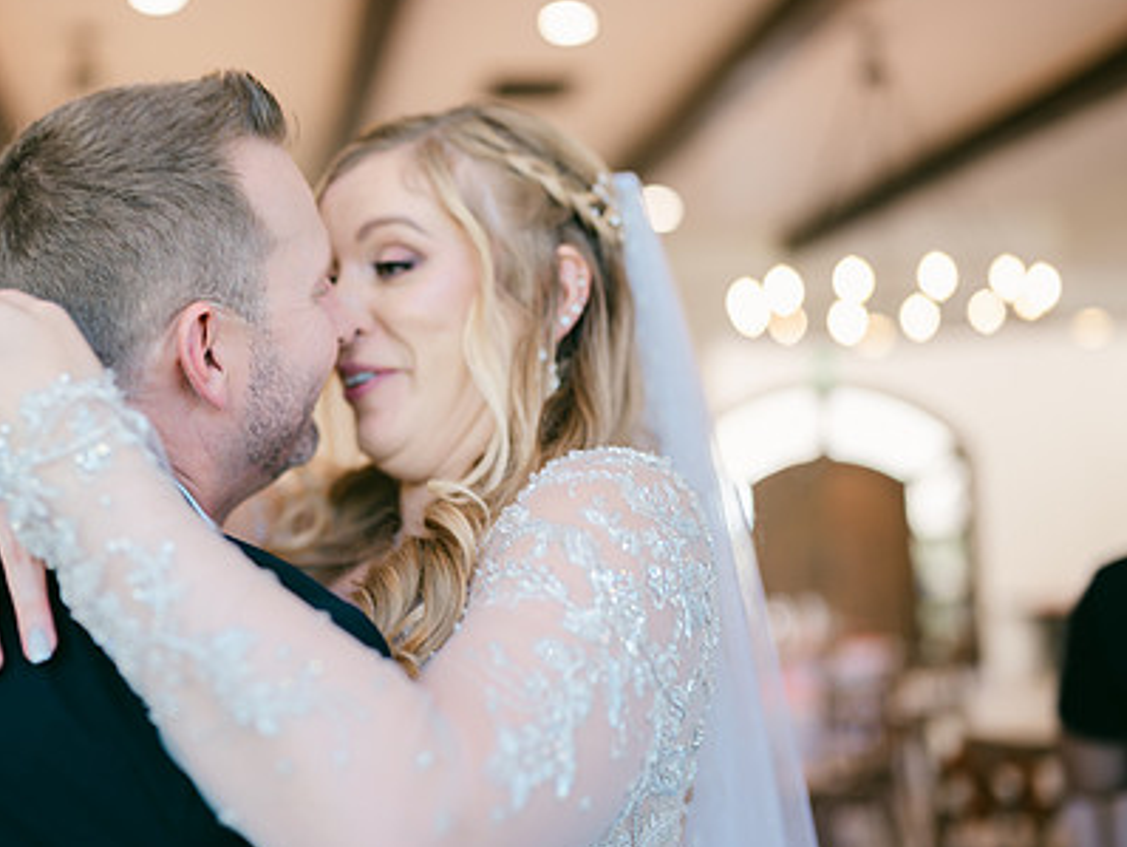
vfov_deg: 29.6
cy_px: 347
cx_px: 343
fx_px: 1596
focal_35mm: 49
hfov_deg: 38.3
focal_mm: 35
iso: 64
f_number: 1.2
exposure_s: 1/125
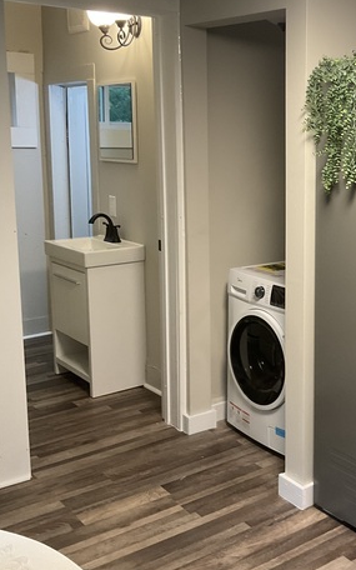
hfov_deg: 27.7
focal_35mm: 45
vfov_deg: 44.2
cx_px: 307
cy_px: 239
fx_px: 699
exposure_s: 1/60
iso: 160
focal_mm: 3
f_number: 1.8
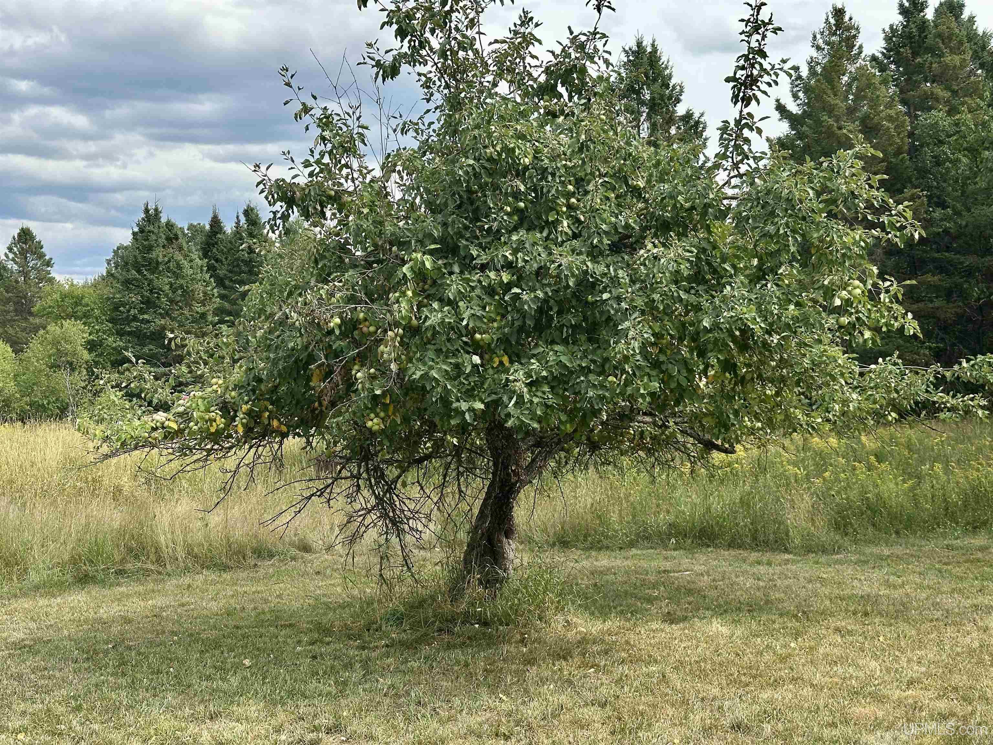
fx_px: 1377
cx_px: 496
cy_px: 372
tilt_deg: -1.5
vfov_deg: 30.3
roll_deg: +0.7
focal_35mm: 48
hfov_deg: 39.7
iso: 64
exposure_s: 1/2469
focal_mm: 6.86
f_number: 1.78
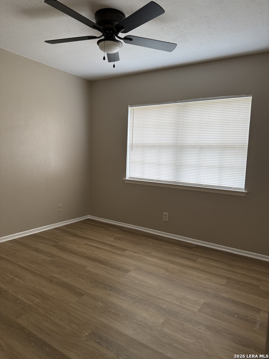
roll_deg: -2.0
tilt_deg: -6.0
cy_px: 180
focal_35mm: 24
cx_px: 134
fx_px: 249
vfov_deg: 71.6
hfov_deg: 56.8
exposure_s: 1/117
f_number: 1.78
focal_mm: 6.76
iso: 200
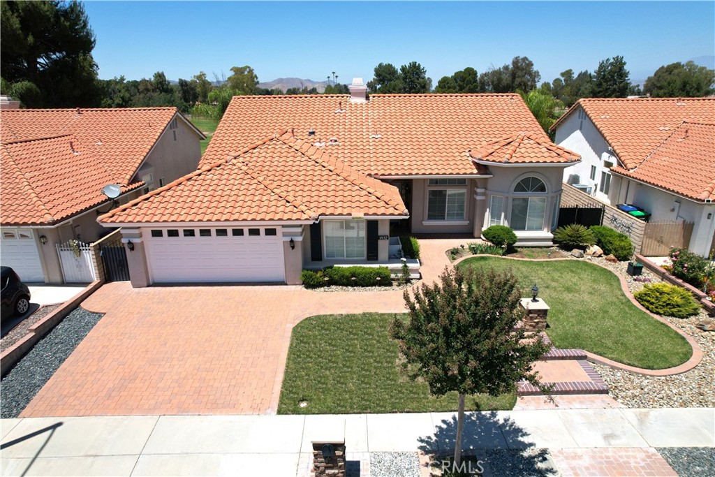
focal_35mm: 22
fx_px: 437
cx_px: 358
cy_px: 238
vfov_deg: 57.2
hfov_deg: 78.6
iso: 110
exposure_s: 1/2500
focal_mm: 8.38
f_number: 2.8
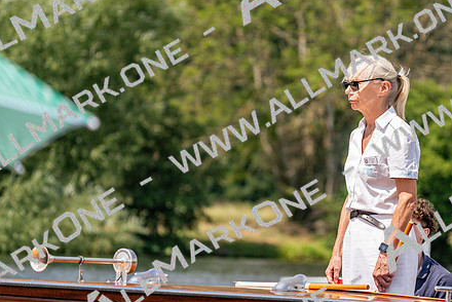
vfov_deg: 4.7
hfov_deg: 7.1
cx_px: 296
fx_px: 3643
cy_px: 176
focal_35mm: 290
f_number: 5.6
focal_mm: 220
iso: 200
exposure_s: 1/1600
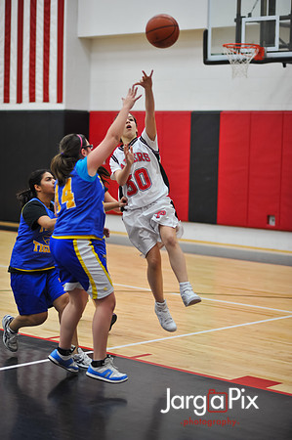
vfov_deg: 23.9
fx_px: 1036
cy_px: 220
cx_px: 146
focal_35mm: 85
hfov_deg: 16.0
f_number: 2
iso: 1100
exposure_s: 1/500
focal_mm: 85
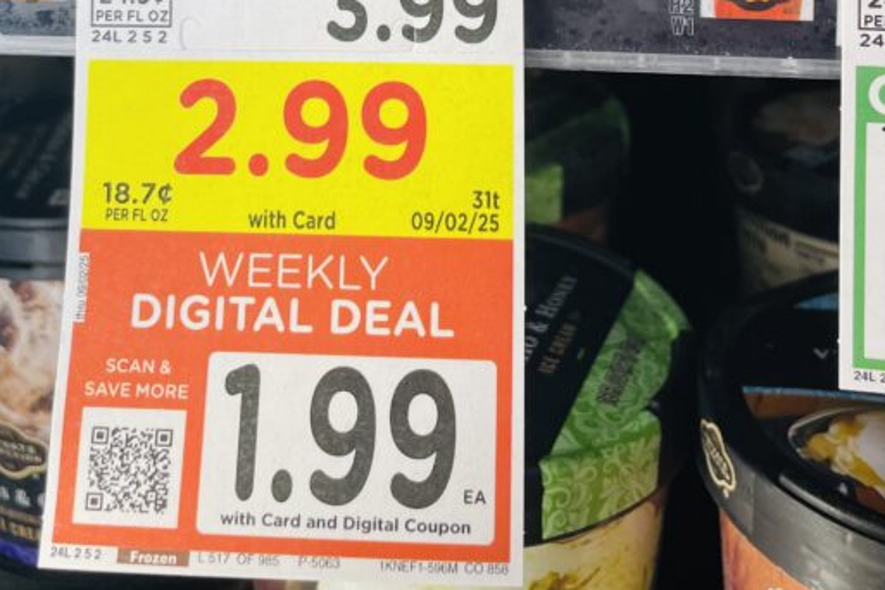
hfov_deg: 36.9
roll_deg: +0.7
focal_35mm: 54
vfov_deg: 22.7
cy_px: -152
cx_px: 440
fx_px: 1327
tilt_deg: -9.4
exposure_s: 1/120
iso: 64
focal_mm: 4.2
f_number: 1.6
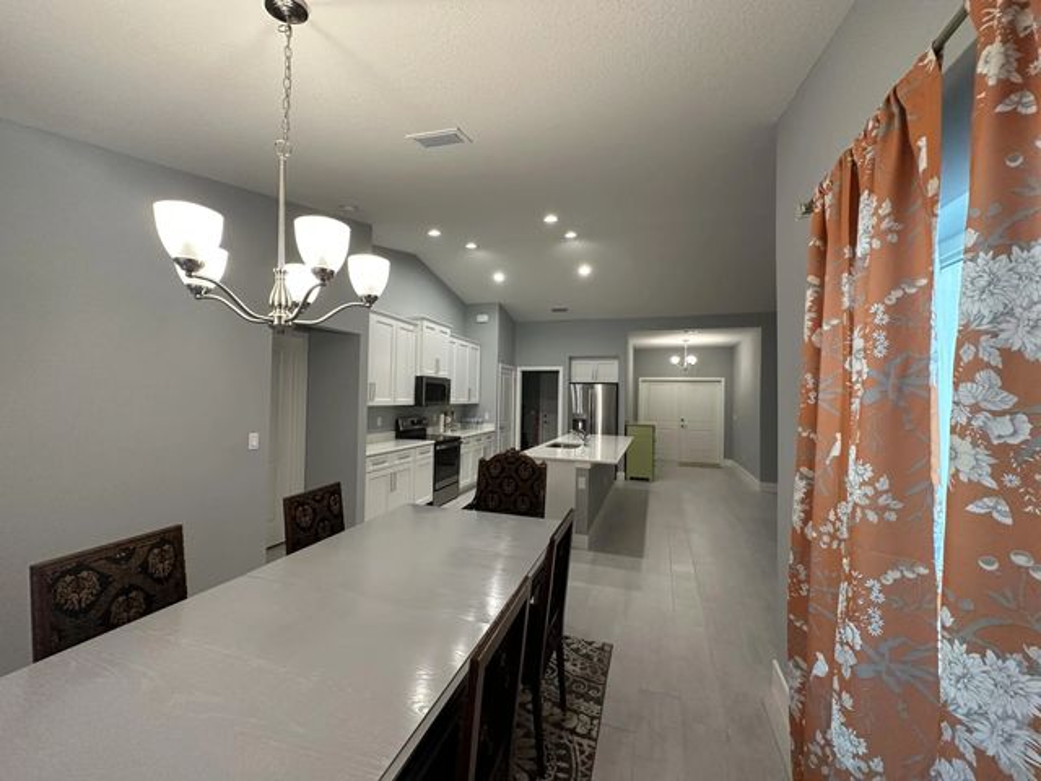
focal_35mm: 14
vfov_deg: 85.7
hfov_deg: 102.1
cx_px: 520
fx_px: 421
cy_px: 390
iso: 320
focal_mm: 2.22
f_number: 2.2
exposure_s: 1/120
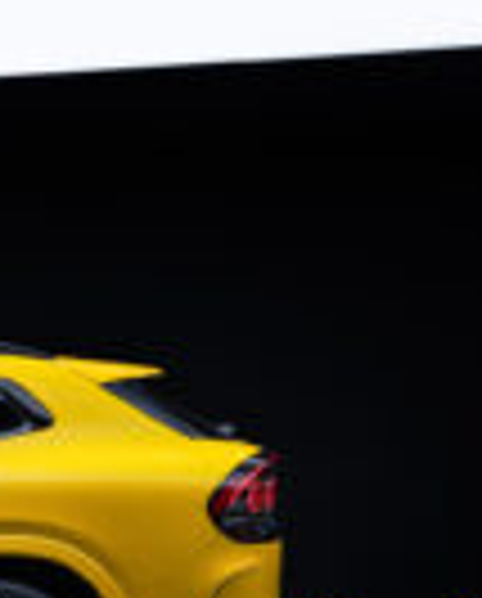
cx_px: -351
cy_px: 445
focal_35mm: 92
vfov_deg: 20.6
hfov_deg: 14.9
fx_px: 1635
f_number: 8
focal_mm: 34
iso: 100
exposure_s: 1/8
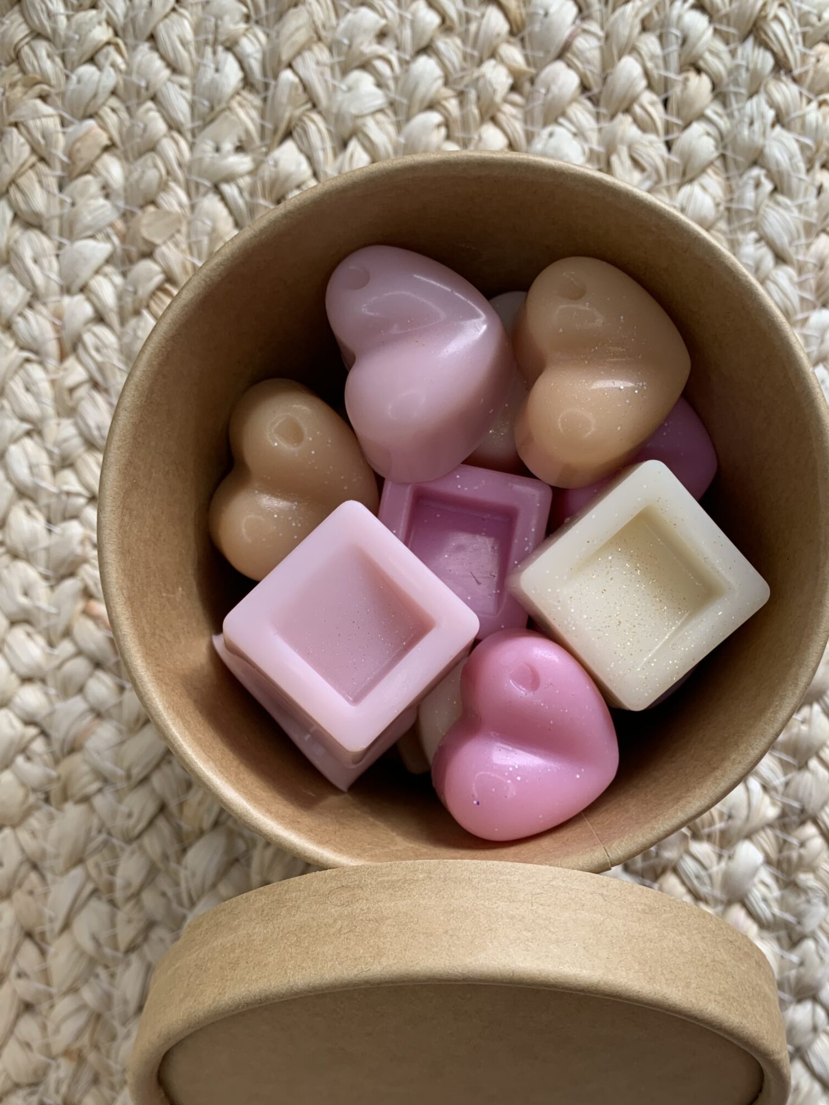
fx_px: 1054
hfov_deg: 42.9
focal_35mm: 33
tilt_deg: -87.5
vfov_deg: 54.8
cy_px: 680
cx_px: 453
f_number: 1.8
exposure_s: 1/122
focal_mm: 4.25
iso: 25
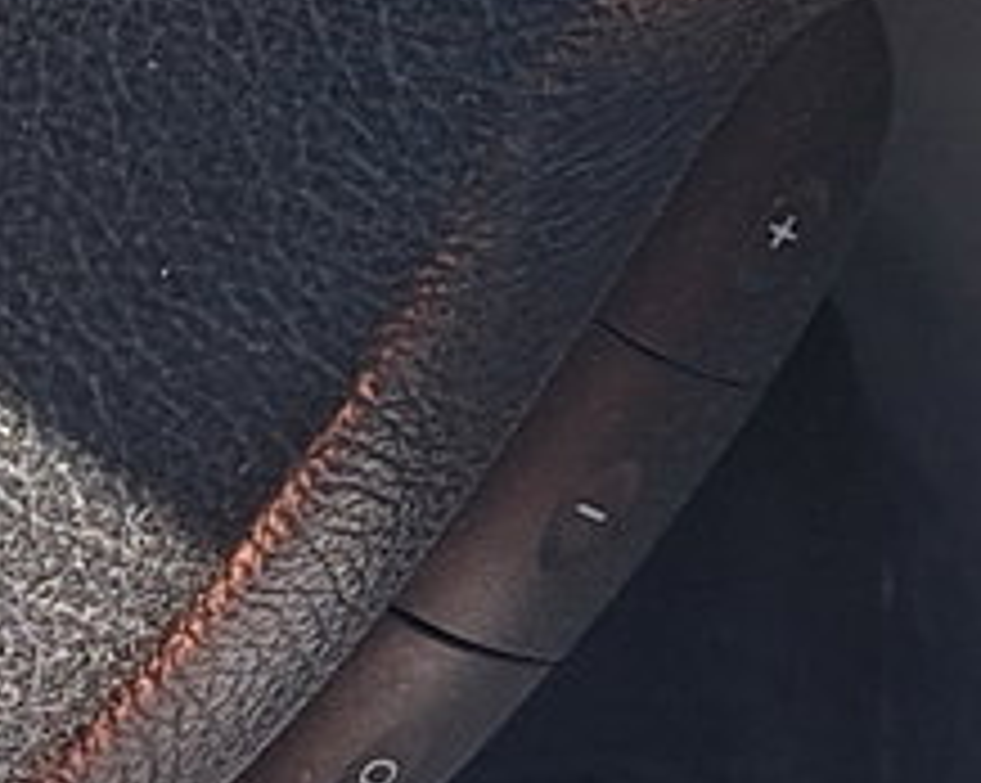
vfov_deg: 8.6
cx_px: 198
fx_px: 4989
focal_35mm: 172
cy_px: -684
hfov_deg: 11.2
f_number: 1.8
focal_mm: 5.23
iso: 50
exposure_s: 1/111
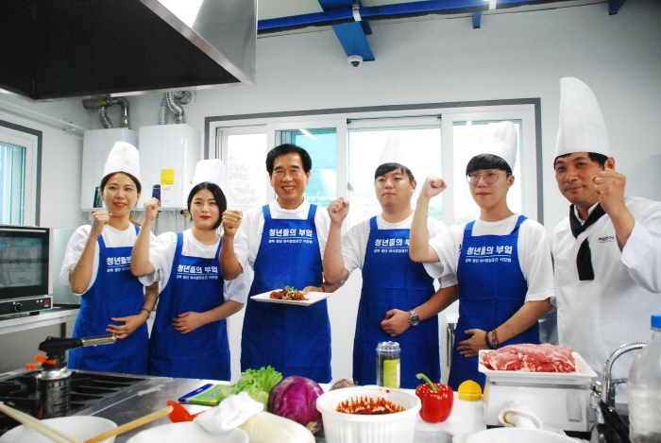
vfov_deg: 48.1
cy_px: 222
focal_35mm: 27
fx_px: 496
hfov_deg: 67.3
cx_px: 330
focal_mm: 18
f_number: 7.1
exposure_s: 1/60
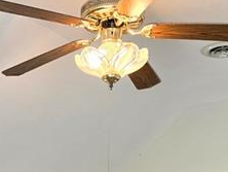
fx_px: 699
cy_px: 358
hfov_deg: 18.3
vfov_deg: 12.2
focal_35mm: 106
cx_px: 32
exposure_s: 1/120
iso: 40
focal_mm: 6.5
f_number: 1.4
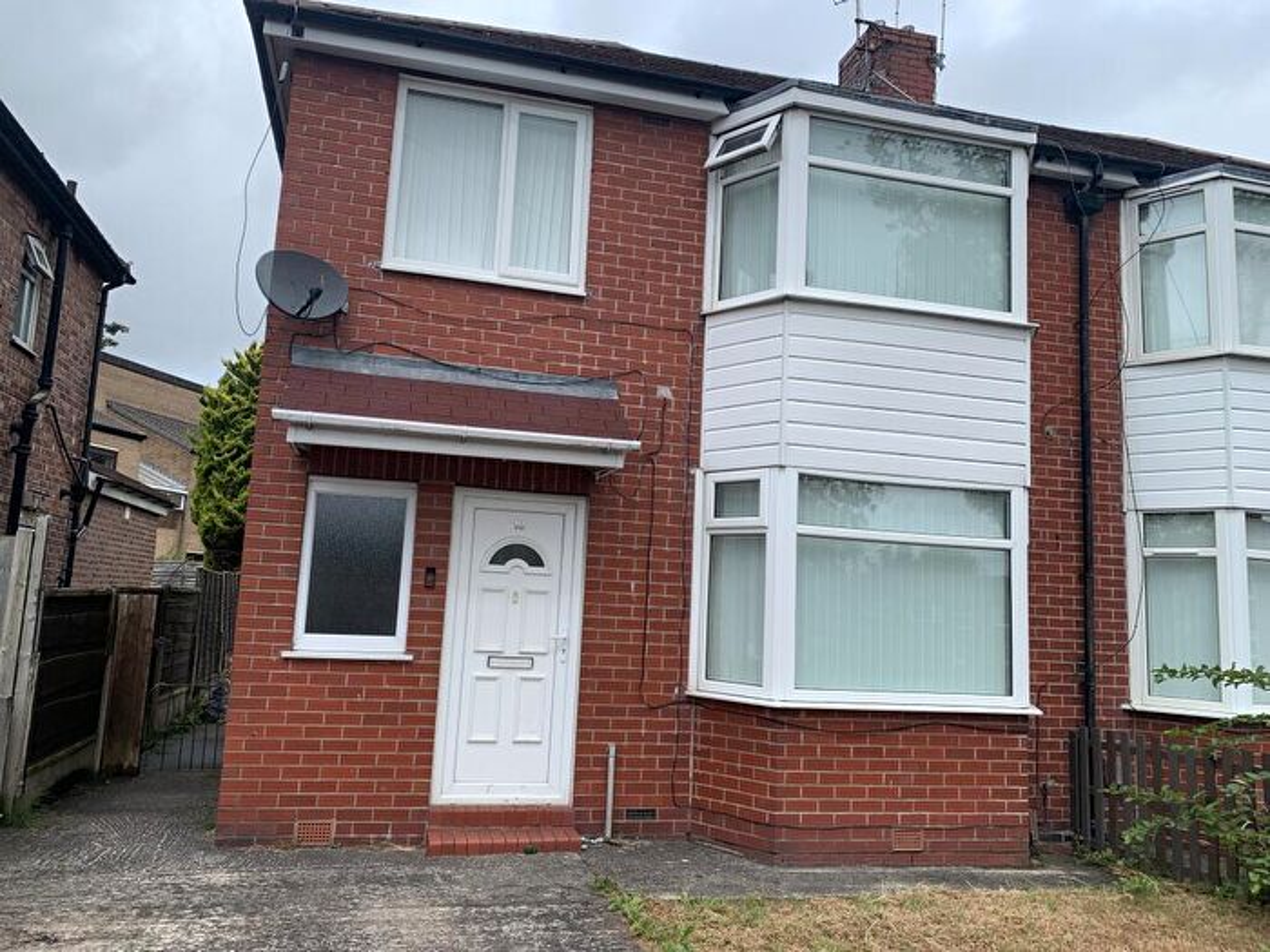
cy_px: 476
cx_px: 635
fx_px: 954
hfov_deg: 67.3
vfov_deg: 53.1
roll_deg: -2.5
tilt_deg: +6.6
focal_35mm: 26
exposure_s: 1/1513
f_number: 1.8
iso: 25
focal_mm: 4.25
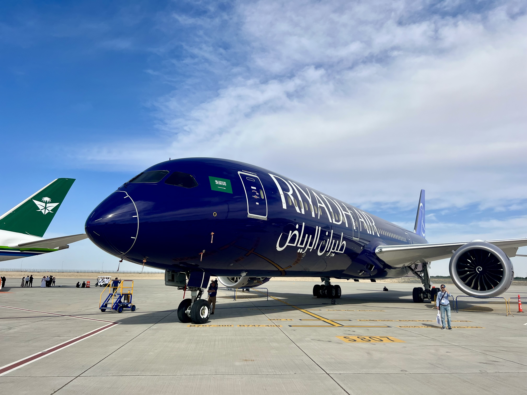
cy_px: 198
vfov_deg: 53.1
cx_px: 264
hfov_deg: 67.3
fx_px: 396
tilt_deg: +14.3
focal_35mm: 26
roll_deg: +1.5
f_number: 1.5
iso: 50
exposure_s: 1/8000
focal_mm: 5.7
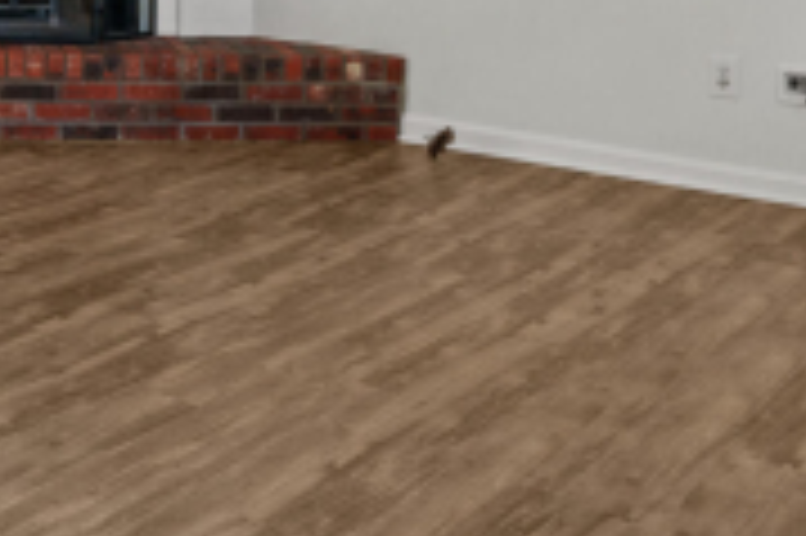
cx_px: -194
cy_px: -189
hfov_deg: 26.3
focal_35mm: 67
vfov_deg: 18.6
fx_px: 1499
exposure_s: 1/2
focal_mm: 16
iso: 400
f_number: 10
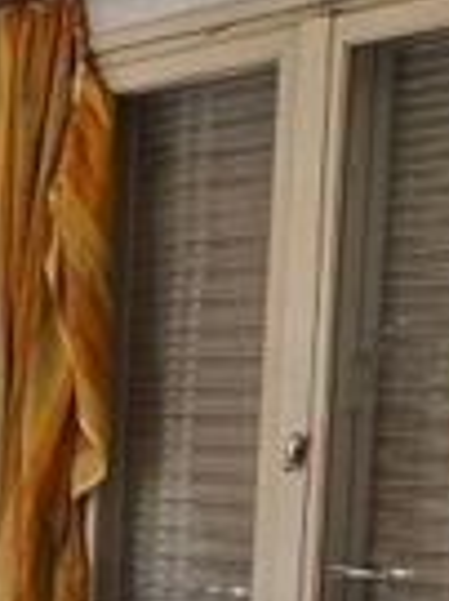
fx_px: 1178
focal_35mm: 68
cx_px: -545
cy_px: 521
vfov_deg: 27.7
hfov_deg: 15.3
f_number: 2.2
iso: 64
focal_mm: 2.2
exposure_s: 1/100
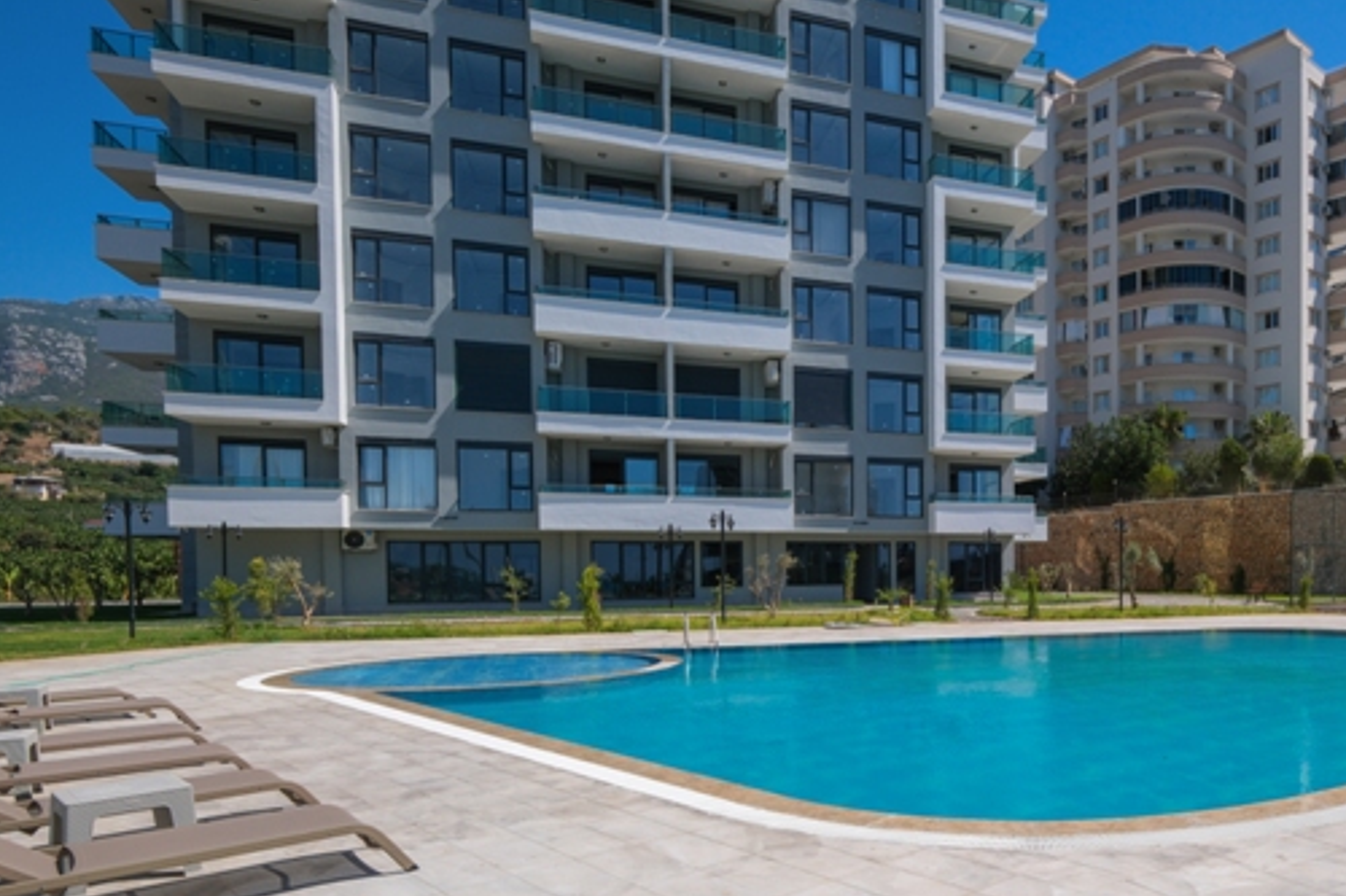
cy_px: 580
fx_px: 897
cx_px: 980
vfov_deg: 52.3
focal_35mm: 24
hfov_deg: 69.7
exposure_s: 1/500
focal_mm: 10
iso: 125
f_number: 7.1
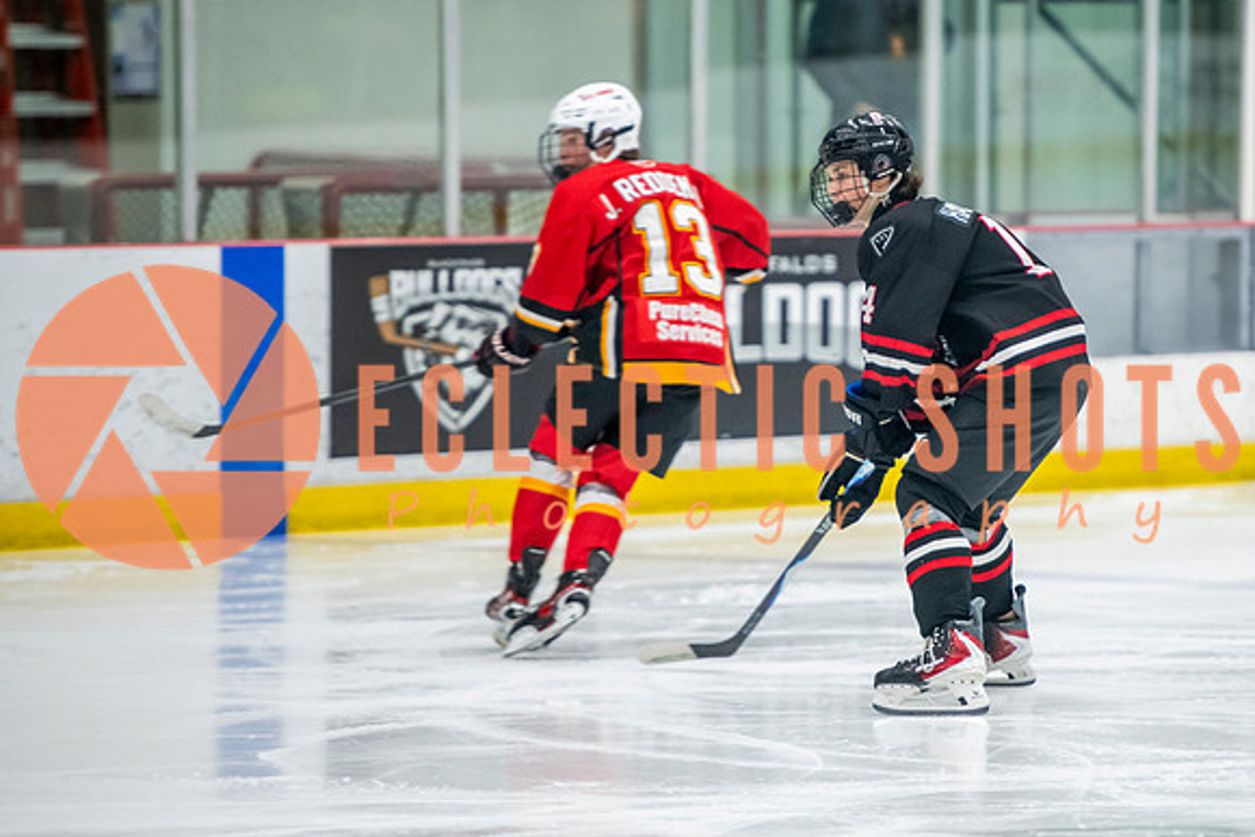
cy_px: 360
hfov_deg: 7.9
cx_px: 874
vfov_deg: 5.3
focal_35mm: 260
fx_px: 9065
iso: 2000
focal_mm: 185
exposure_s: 1/640
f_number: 3.2
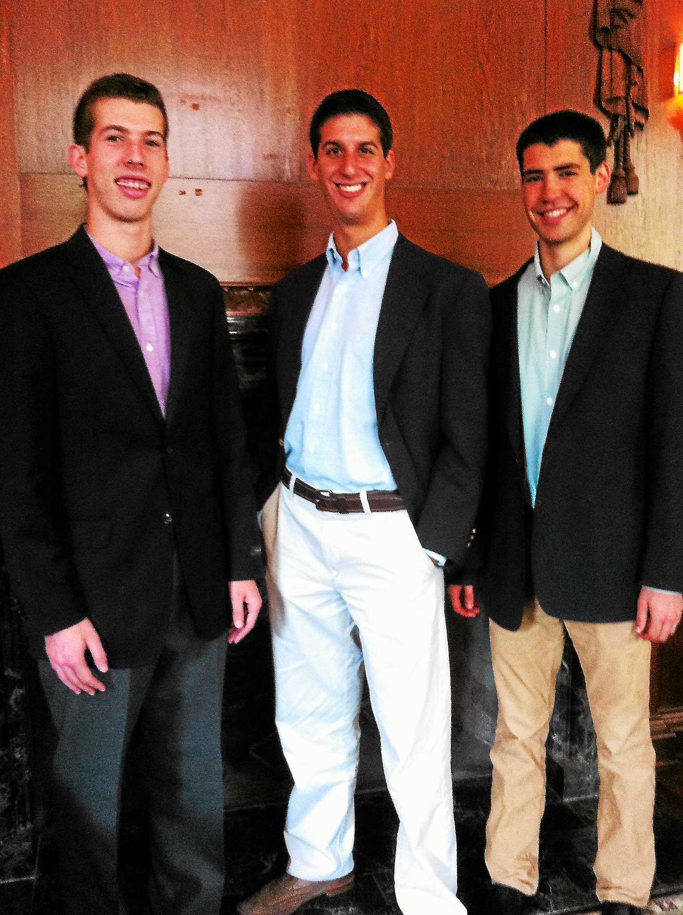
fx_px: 923
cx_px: 342
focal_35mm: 35
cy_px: 458
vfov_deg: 52.7
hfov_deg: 40.6
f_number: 2.8
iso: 500
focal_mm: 3.85
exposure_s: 1/15
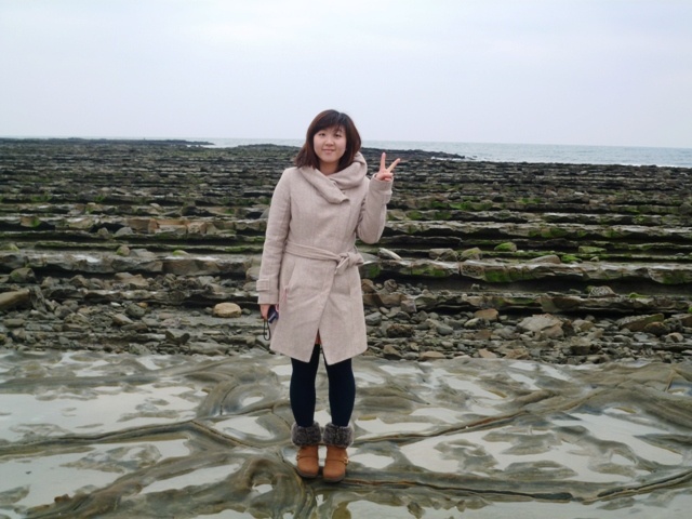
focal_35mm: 50
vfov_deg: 29.1
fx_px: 1000
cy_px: 260
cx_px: 346
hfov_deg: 38.2
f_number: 4
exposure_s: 1/50
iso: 80
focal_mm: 8.9
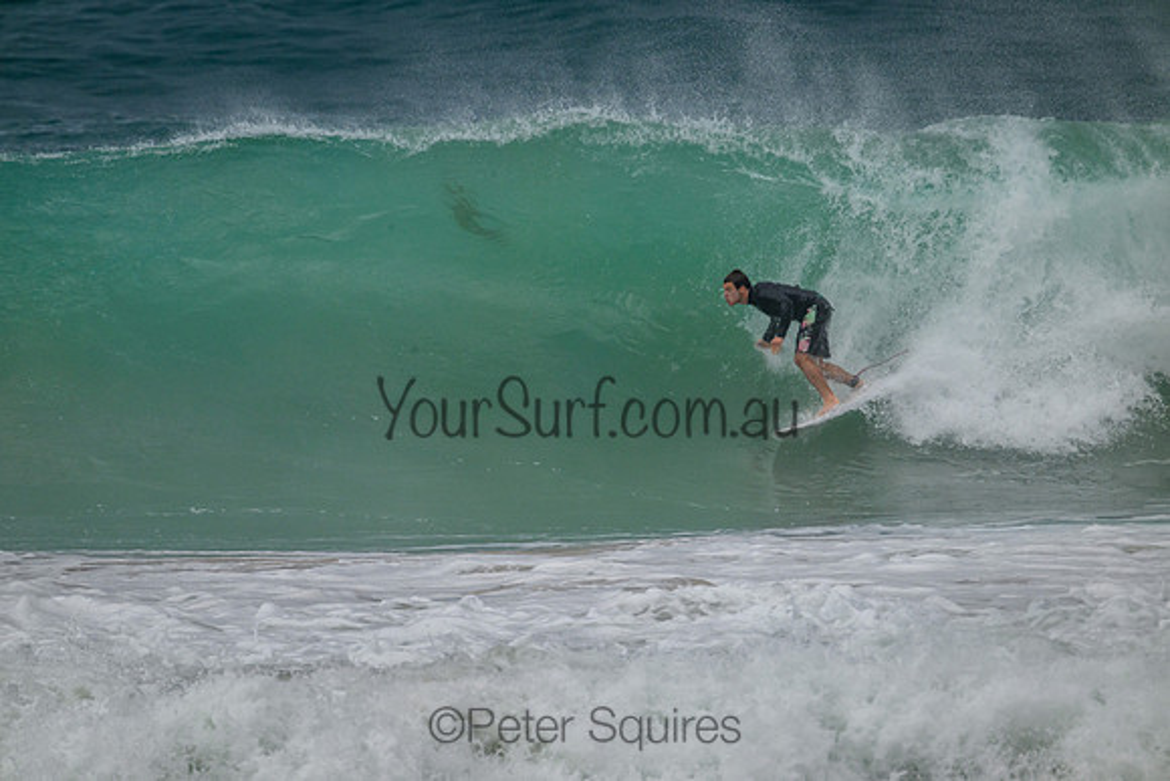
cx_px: 585
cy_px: 390
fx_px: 26005
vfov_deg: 1.7
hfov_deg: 2.6
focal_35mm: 800
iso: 720
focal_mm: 800
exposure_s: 1/2000
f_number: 11
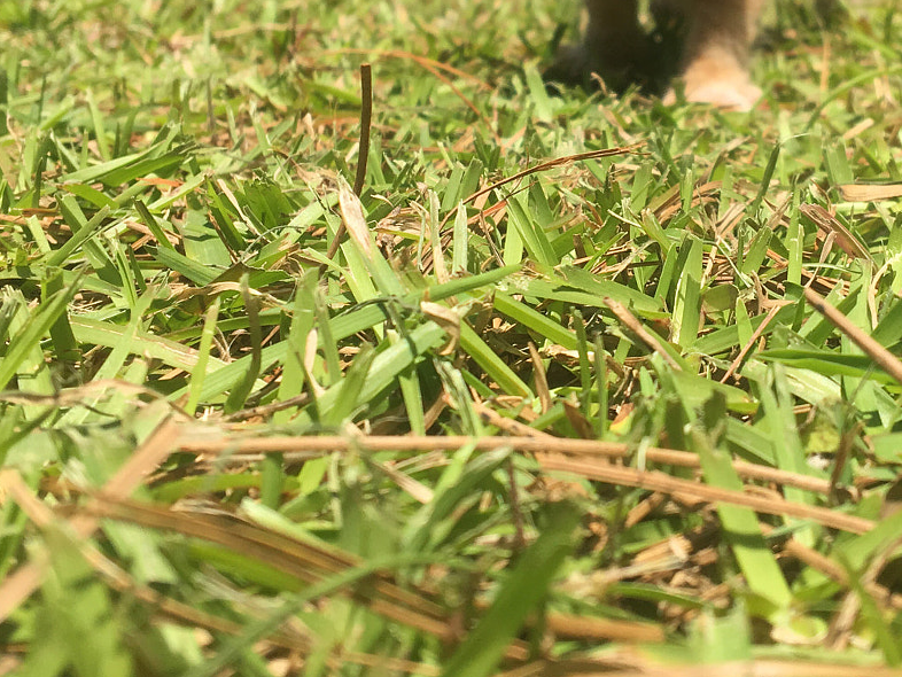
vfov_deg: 24.5
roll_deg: -0.7
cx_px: 599
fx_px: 1538
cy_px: 142
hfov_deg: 32.4
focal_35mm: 59
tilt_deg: -9.9
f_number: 2.2
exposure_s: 1/1451
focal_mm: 4.15
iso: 25
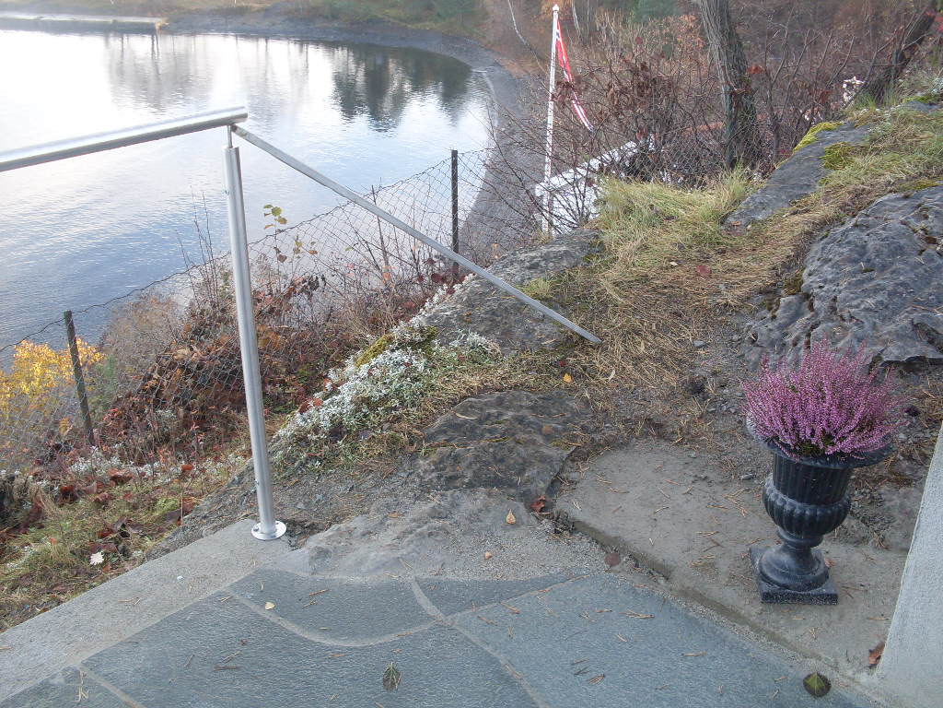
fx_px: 1035
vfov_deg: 37.7
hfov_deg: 49.0
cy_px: 354
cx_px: 472
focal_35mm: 38
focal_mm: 6.3
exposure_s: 1/90
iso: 80
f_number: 2.8
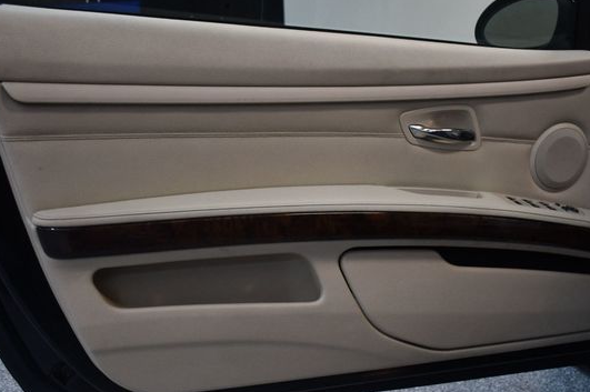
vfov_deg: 32.6
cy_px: 213
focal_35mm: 41
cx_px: 326
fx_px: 671
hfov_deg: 47.4
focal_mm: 23
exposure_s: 1/125
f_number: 3.8
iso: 1100
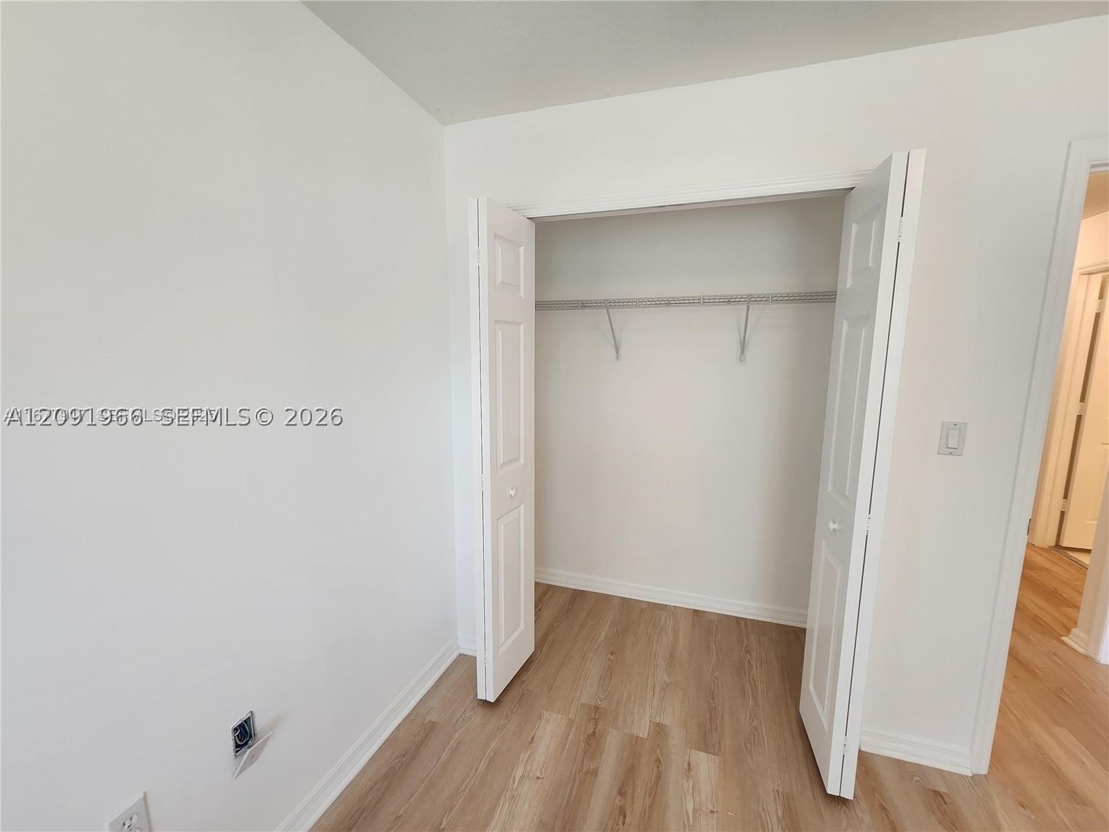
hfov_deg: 106.2
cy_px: 416
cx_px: 554
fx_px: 416
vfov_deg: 89.9
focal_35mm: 13
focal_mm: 2.2
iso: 250
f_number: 2.2
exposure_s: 1/60
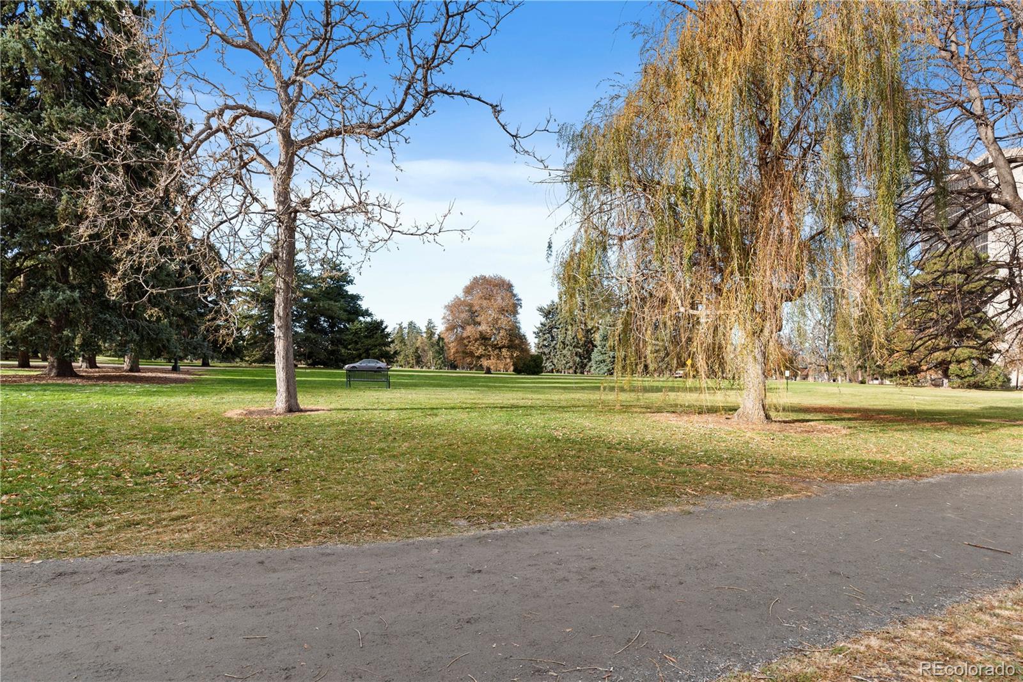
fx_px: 483
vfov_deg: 70.4
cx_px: 512
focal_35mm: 17
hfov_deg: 93.3
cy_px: 341
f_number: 7.1
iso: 100
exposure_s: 1/50
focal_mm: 17
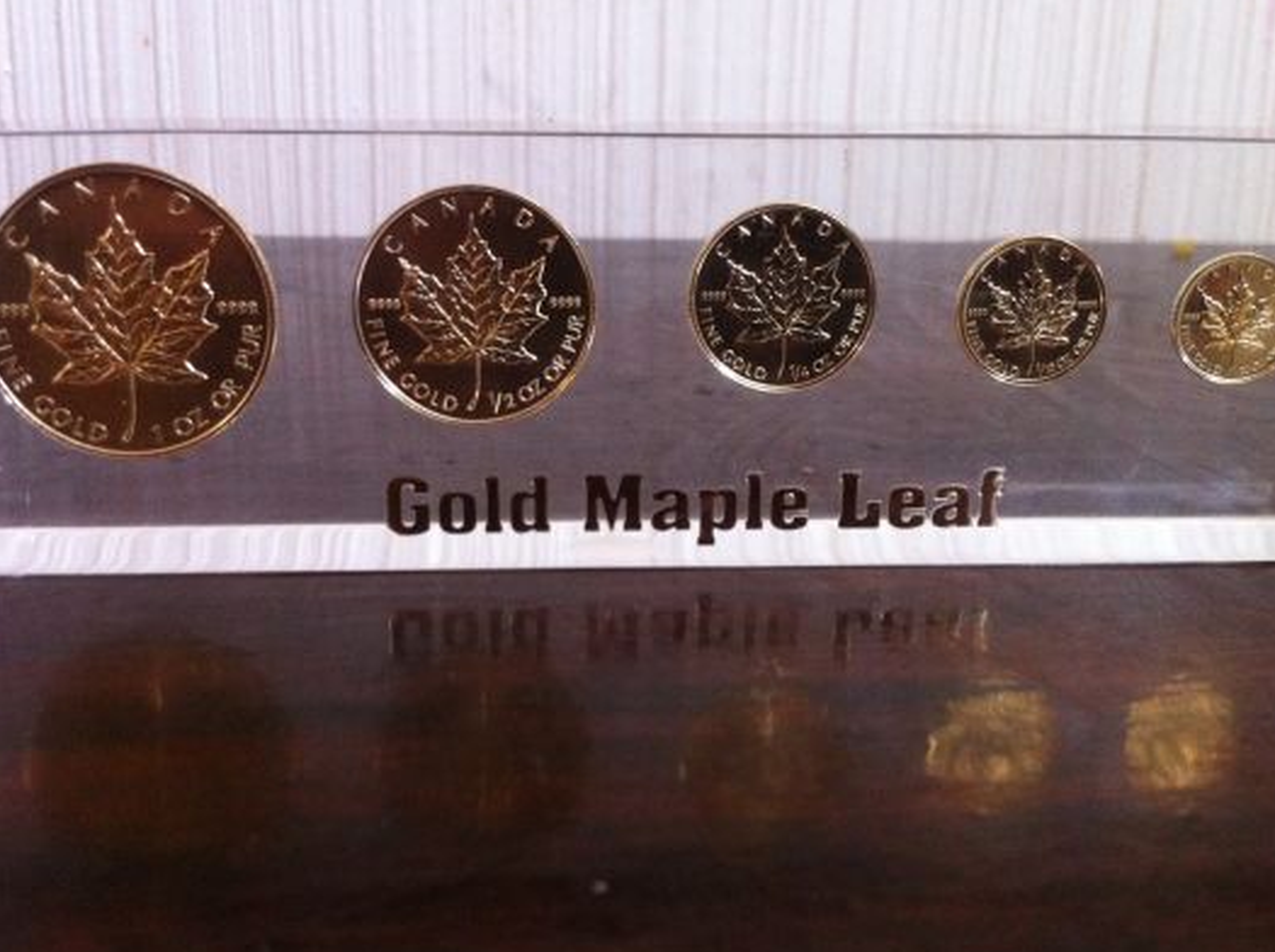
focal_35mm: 40
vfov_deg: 35.9
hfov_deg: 46.9
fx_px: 1471
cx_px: 644
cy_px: 478
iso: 250
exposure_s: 1/15
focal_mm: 3.85
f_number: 2.8
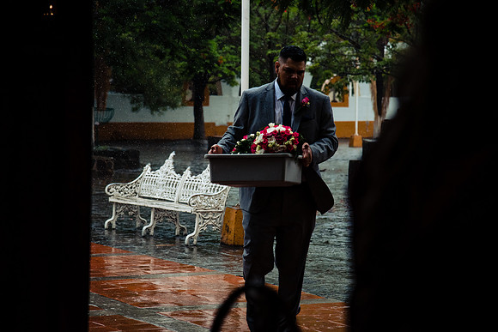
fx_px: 1660
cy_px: 166
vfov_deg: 11.4
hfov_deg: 17.1
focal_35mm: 120
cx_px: 249
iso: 1600
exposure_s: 1/1250
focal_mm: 120
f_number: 6.3
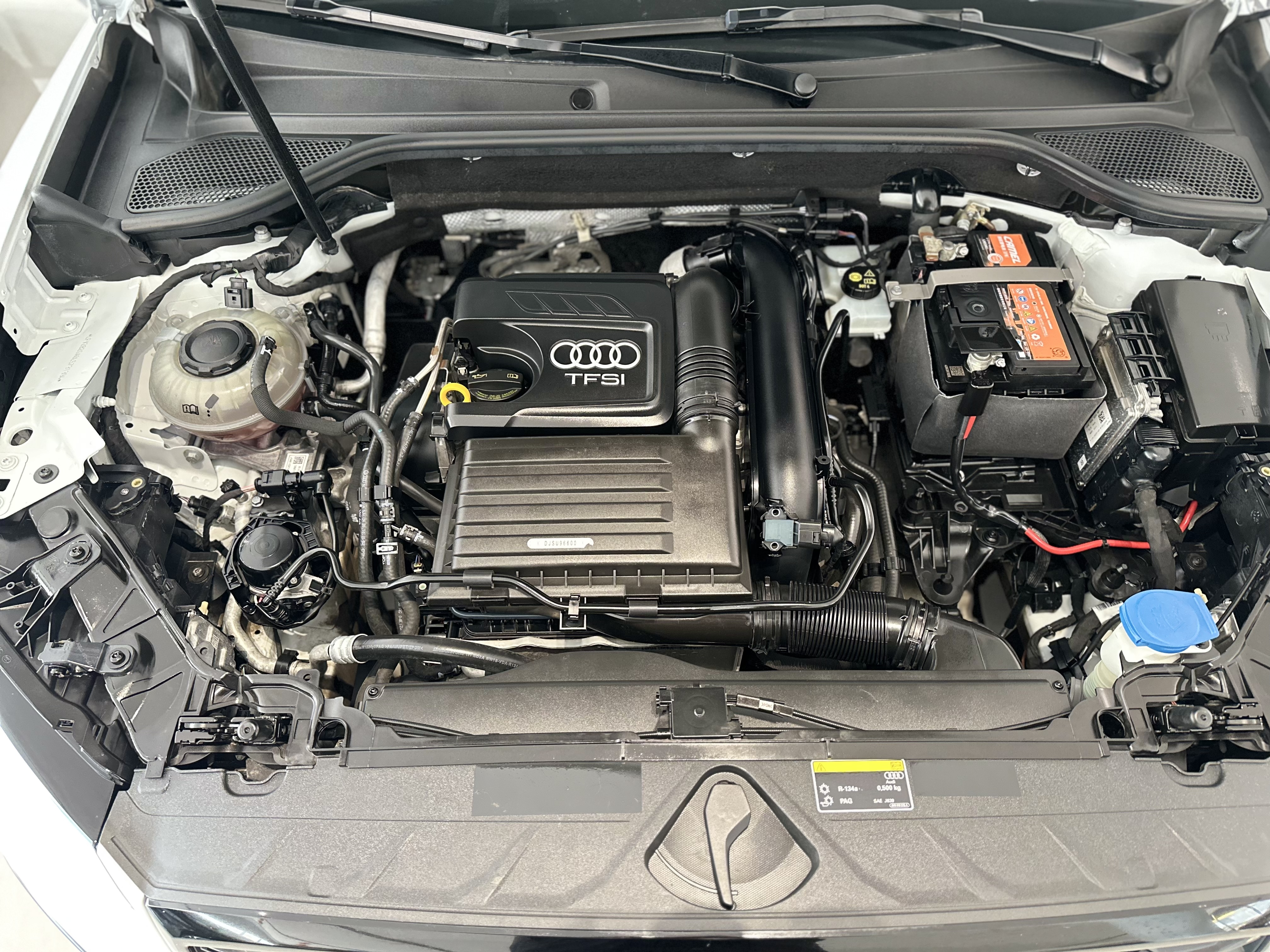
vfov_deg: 56.8
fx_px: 881
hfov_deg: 71.6
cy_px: 476
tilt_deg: -53.2
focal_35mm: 24
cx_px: 635
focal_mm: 6.86
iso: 640
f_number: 1.78
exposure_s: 1/60
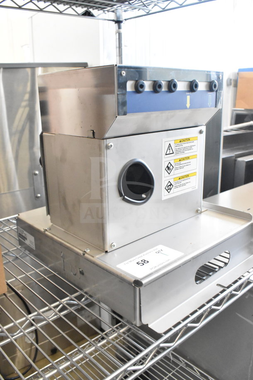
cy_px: 190
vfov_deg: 59.5
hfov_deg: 41.7
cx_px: 126
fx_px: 332
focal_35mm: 32
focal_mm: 21
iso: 6400
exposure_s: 1/200
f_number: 7.1
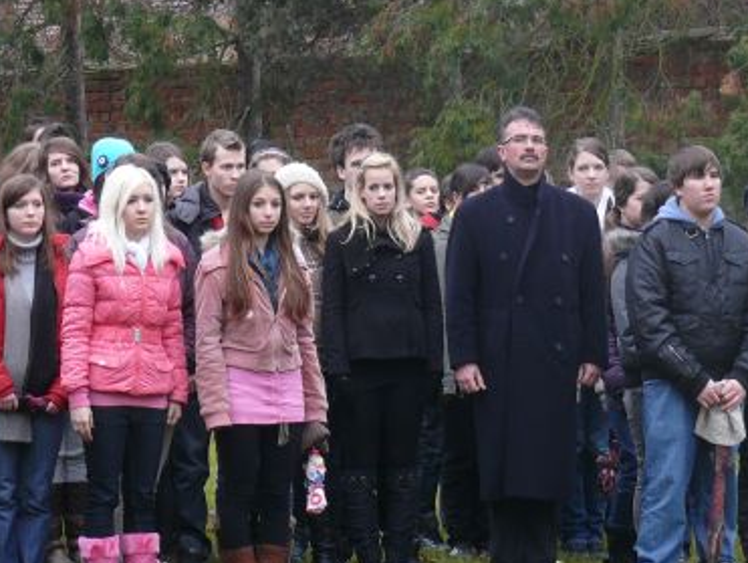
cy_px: 301
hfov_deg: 7.5
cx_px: 369
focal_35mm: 263
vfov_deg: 5.7
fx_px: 5689
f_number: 3.6
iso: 100
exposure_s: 1/50
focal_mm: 25.8
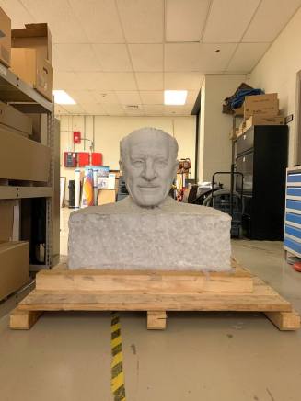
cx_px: 150
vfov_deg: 67.3
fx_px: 301
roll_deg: -0.9
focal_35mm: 26
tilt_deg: -2.7
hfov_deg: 53.1
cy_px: 200
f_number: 1.8
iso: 400
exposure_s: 1/49
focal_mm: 4.25
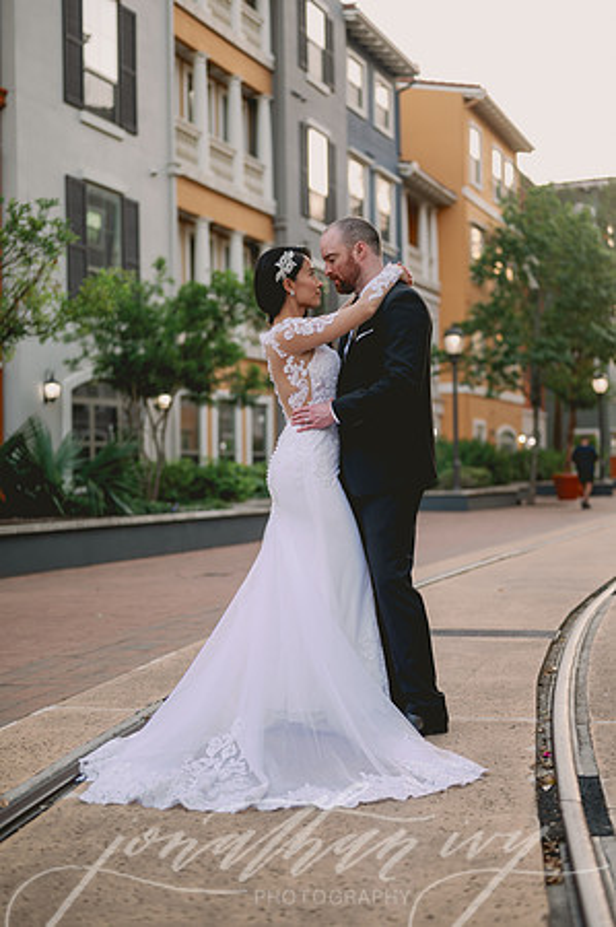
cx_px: 308
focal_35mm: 50
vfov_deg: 39.6
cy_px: 464
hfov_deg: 26.9
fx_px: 1286
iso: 125
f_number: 2
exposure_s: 1/160
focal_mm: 50
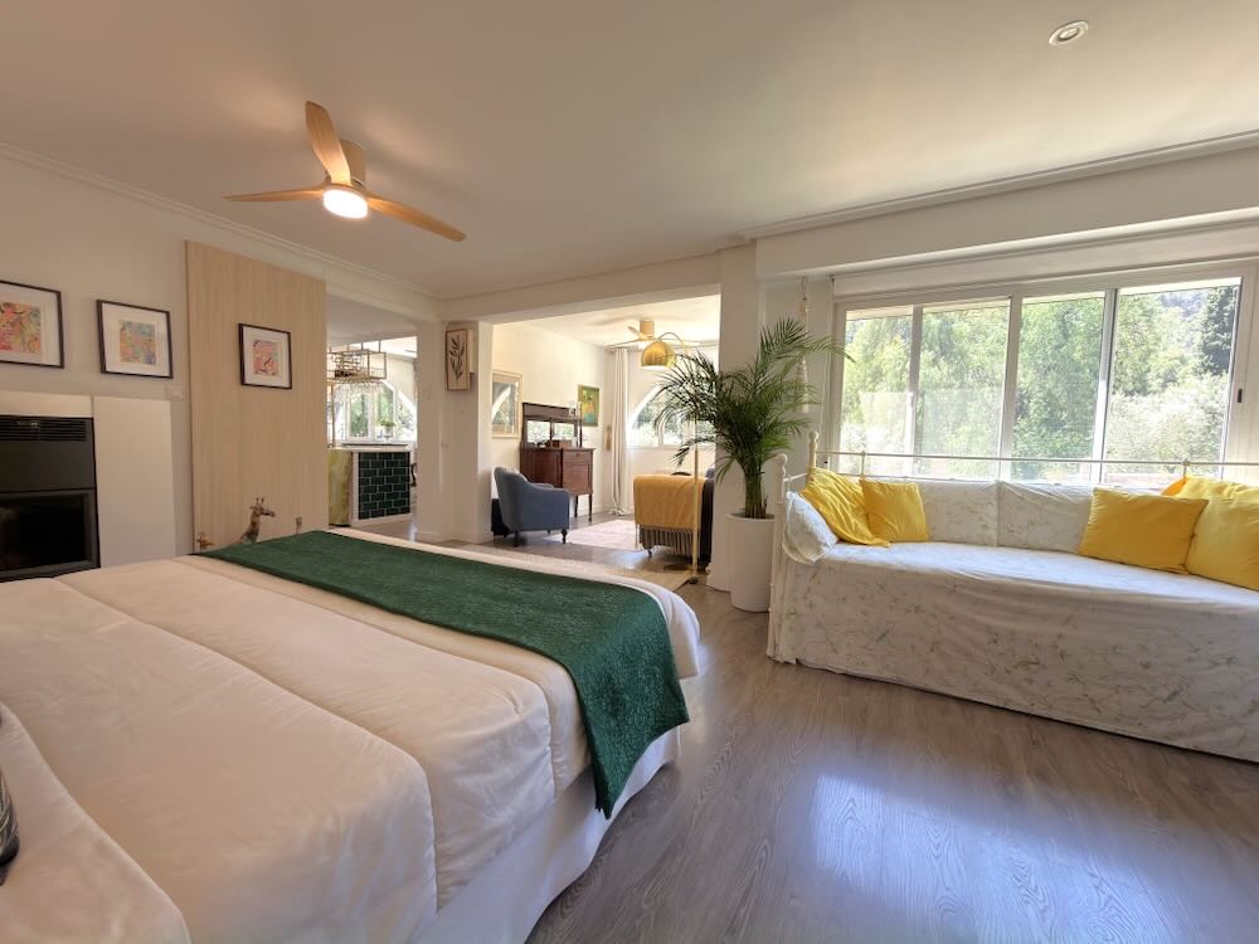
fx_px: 509
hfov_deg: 102.1
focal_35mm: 14
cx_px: 630
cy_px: 472
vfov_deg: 85.7
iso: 50
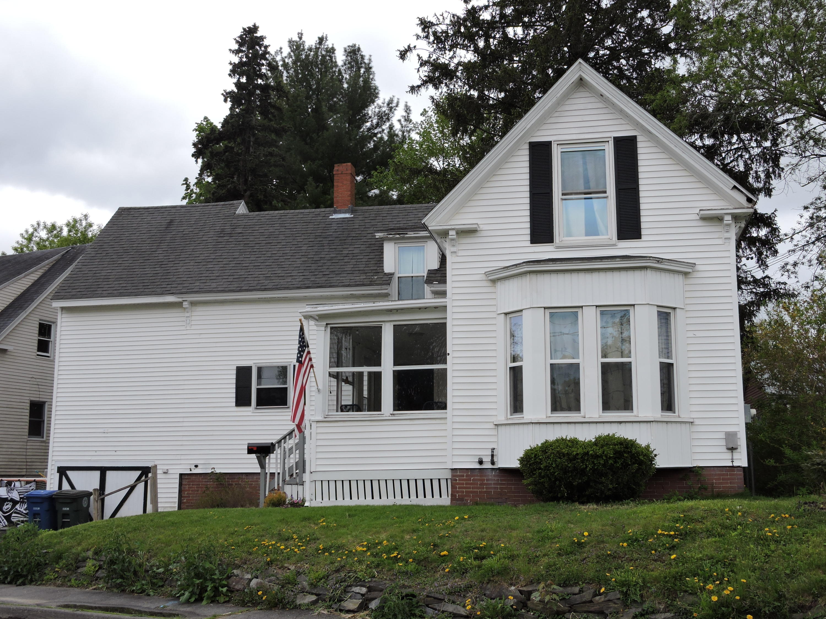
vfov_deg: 36.0
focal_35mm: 40
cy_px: 310
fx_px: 954
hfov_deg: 46.8
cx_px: 413
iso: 100
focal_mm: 7.2
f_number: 3.8
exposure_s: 1/320
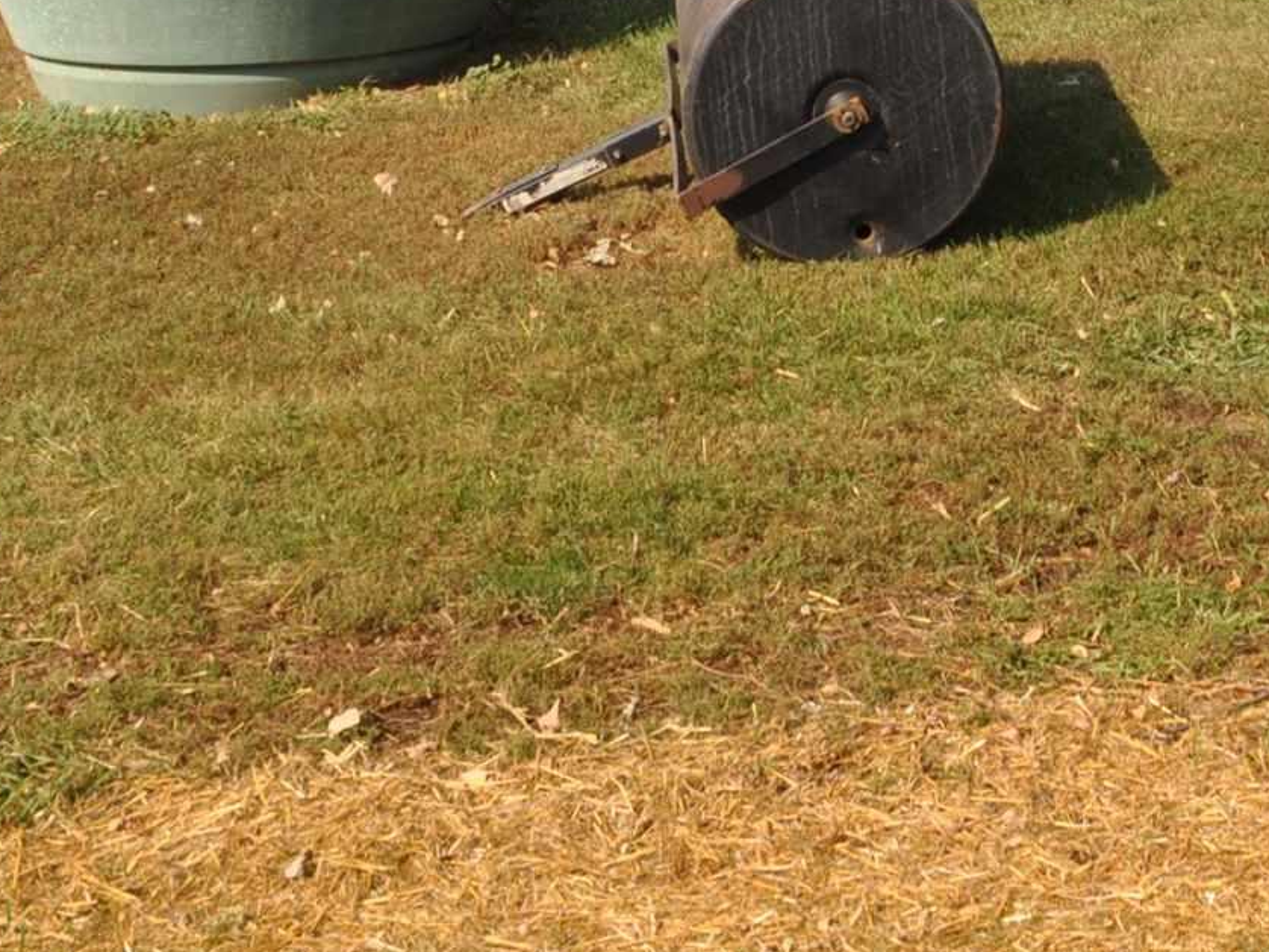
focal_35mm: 95
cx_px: 1165
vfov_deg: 14.5
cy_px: -487
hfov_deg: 20.2
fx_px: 3484
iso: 200
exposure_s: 1/320
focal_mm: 18
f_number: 9
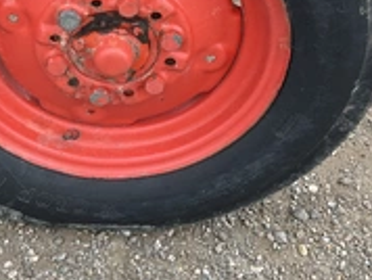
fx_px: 699
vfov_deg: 21.8
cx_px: 132
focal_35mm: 65
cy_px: -2
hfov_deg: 29.6
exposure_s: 1/299
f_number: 1.8
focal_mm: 3
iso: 25
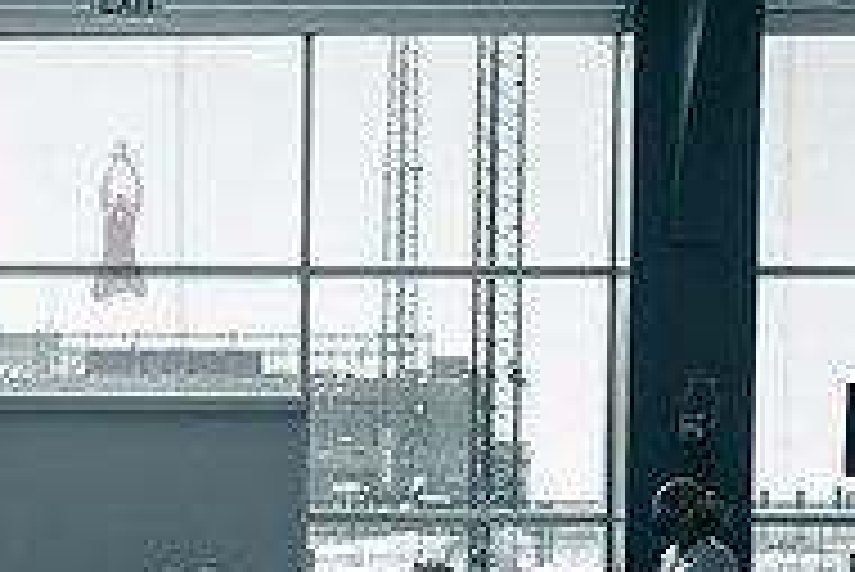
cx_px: 117
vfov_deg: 12.6
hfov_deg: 18.8
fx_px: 2543
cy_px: 655
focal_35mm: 107
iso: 200
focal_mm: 35
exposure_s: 1/1600
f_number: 2.5
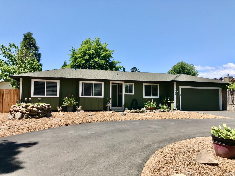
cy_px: 88
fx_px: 190
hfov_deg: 63.5
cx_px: 118
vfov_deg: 49.7
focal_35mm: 28
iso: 20
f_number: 1.8
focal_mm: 3.99
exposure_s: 1/1546
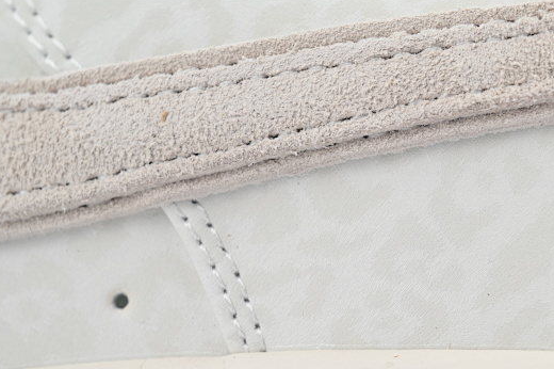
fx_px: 2722
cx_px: 419
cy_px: 252
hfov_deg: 11.6
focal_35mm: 177
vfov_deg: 7.7
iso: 400
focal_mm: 115
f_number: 10
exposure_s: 1/100
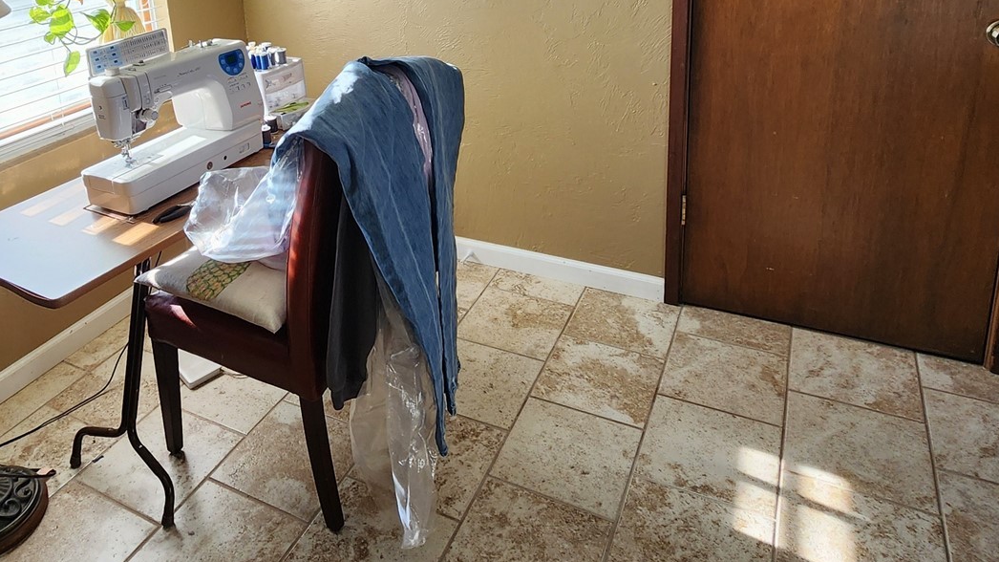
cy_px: 69
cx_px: 381
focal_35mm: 26
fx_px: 689
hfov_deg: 70.9
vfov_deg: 41.3
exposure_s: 1/60
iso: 80
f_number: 2.2
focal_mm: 2.2
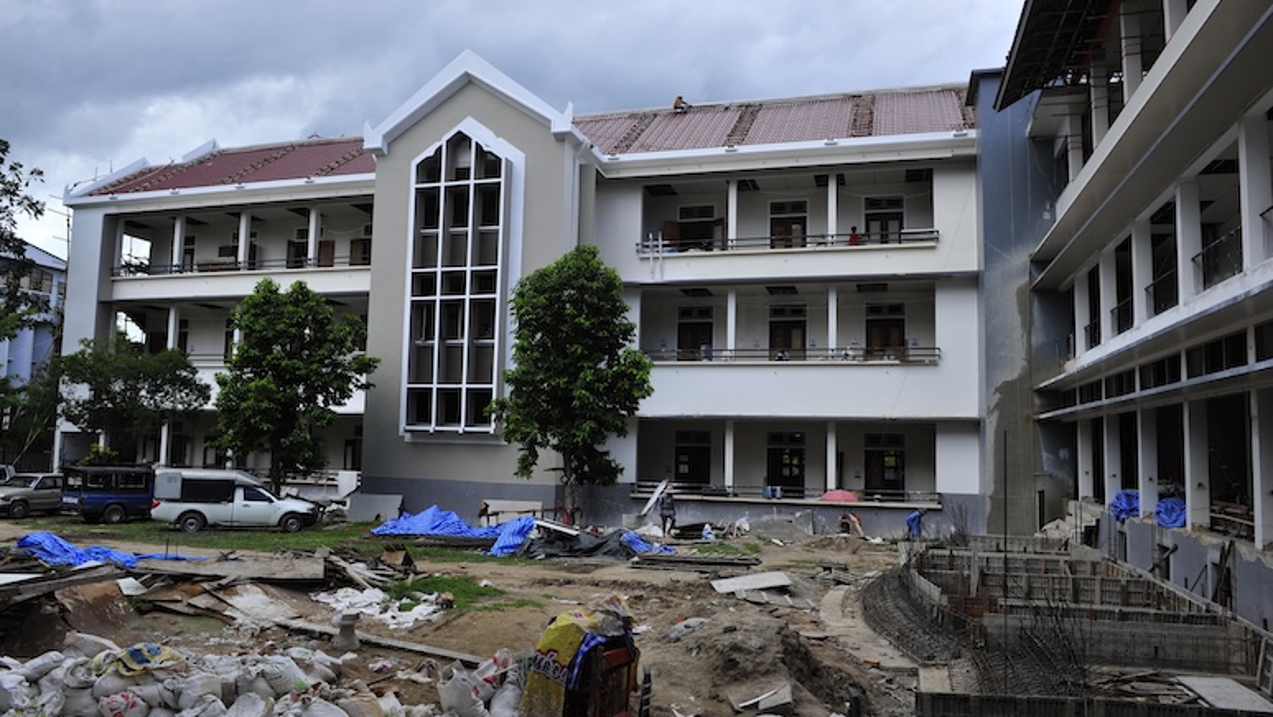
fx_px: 878
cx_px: 623
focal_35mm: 26
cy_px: 356
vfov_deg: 44.4
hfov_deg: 71.9
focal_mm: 24
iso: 1000
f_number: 6.3
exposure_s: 1/3200
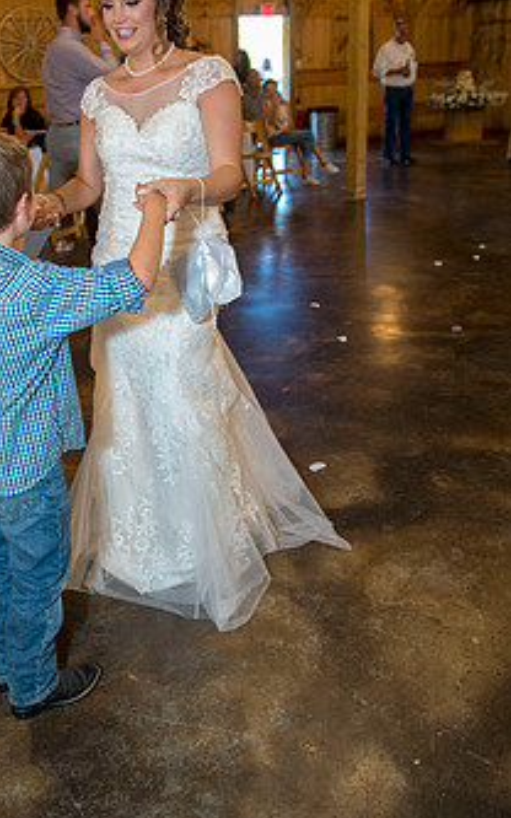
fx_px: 736
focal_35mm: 33
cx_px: 149
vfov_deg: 57.5
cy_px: 310
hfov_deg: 37.6
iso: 1600
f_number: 4
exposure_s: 1/125
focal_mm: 24
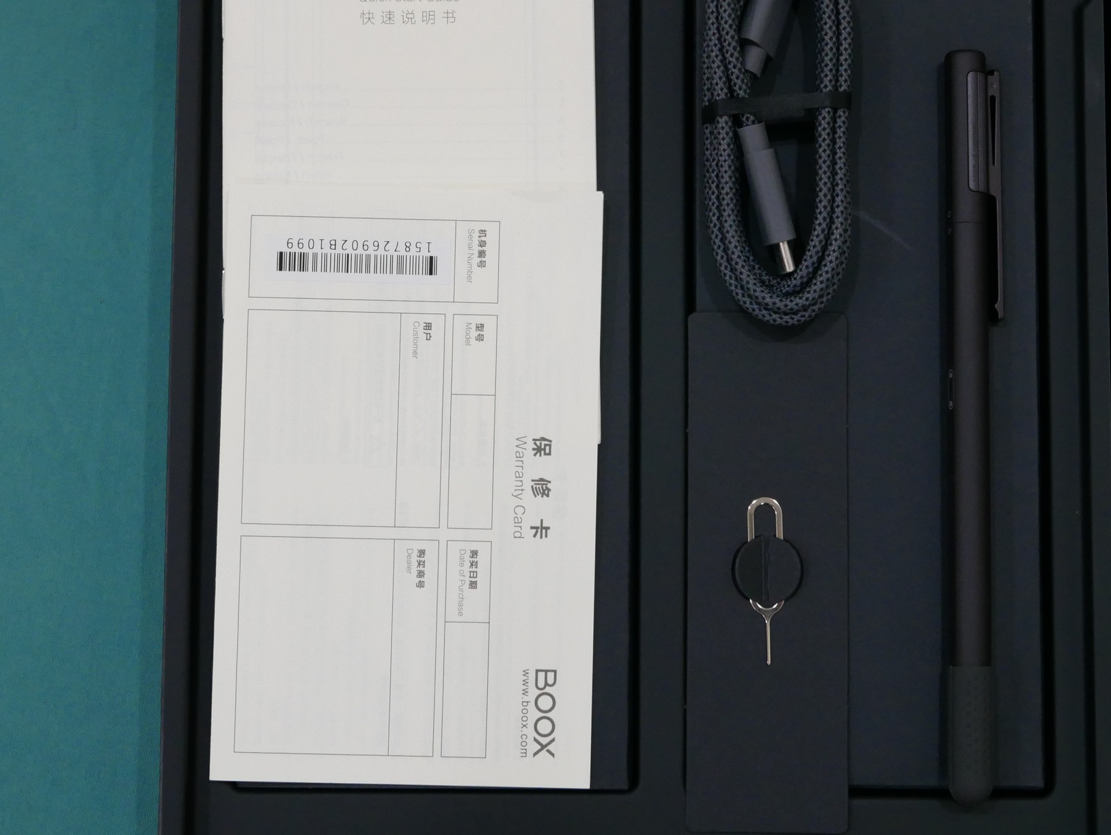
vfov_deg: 17.4
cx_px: 654
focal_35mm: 85
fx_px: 2729
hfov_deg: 23.0
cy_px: 323
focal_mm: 27
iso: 1000
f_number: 5.2
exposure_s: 1/60
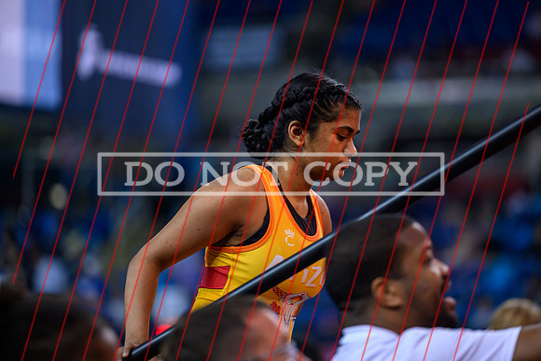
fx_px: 3006
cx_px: 270
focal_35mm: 200
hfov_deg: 10.3
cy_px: 180
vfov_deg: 6.9
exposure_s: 1/320
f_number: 2.8
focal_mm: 200
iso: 1250
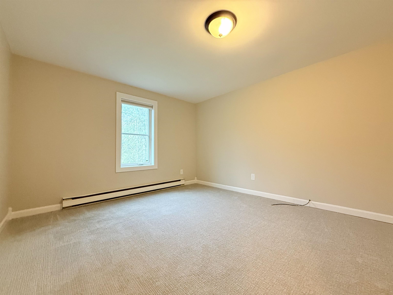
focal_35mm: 14
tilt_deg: +1.8
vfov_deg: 85.7
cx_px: 196
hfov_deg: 102.1
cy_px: 148
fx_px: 159
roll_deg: +0.3
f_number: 2.2
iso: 500
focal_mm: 2.22
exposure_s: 1/60
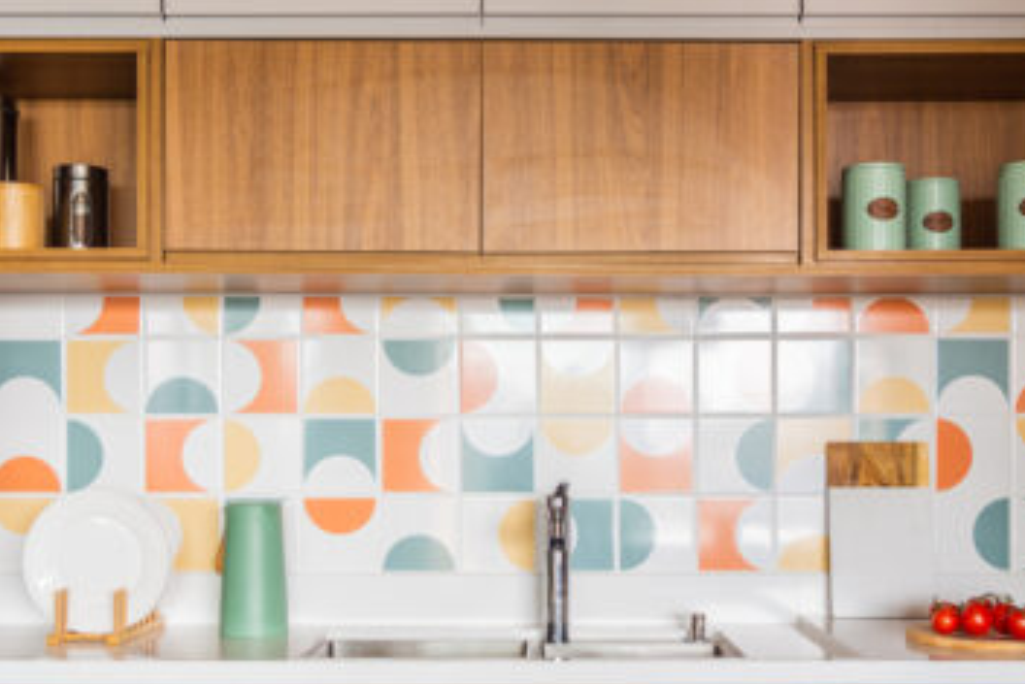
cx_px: 559
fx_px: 1310
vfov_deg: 29.2
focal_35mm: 46
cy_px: 384
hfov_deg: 42.7
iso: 100
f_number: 2.8
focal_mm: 24
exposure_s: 1/160
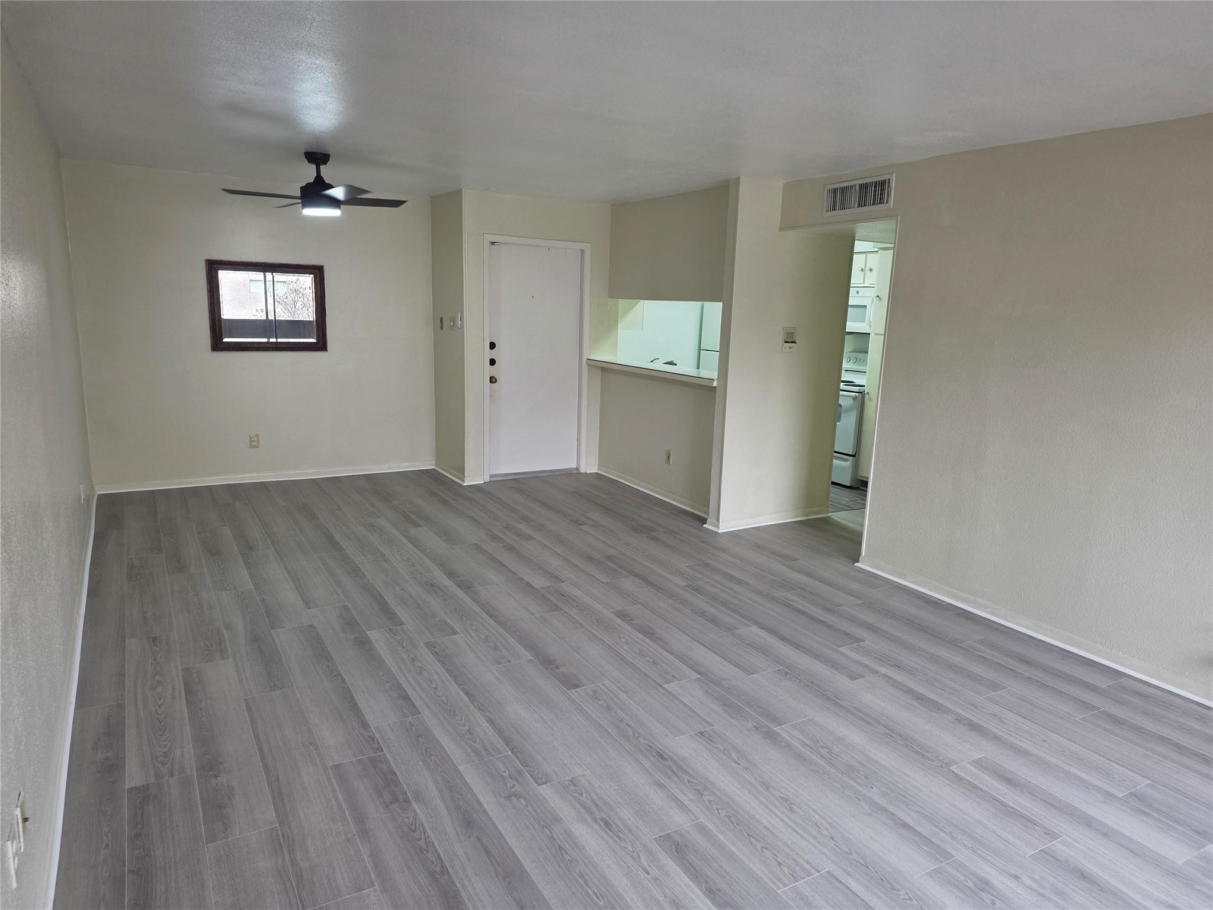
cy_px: 455
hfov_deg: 73.9
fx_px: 806
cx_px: 606
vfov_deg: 58.9
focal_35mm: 23
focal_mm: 6.25
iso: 250
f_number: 1.7
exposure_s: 1/120
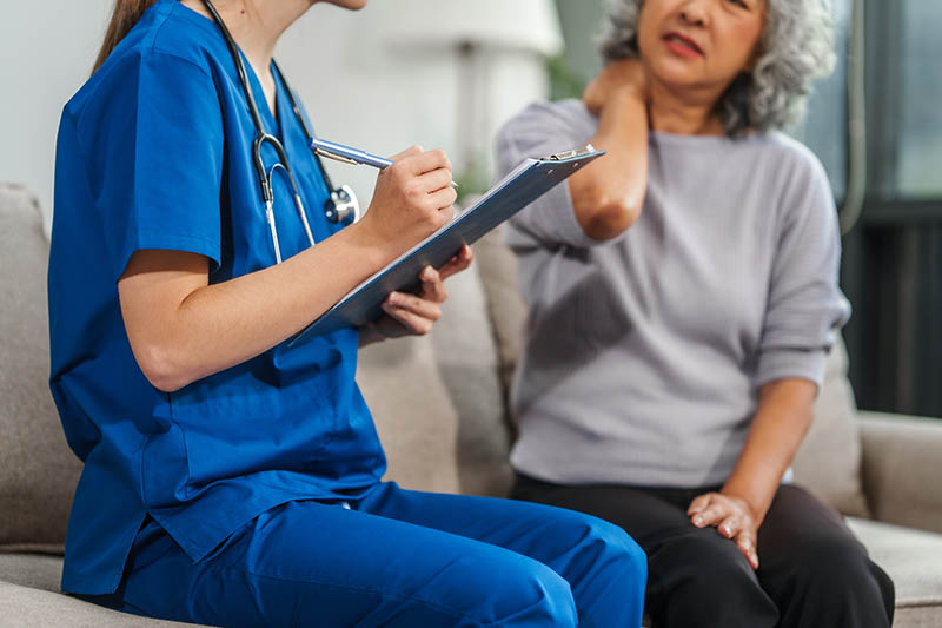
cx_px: 471
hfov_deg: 23.9
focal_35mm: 85
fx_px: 2224
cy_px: 314
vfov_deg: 16.1
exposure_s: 1/250
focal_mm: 85
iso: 400
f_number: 2
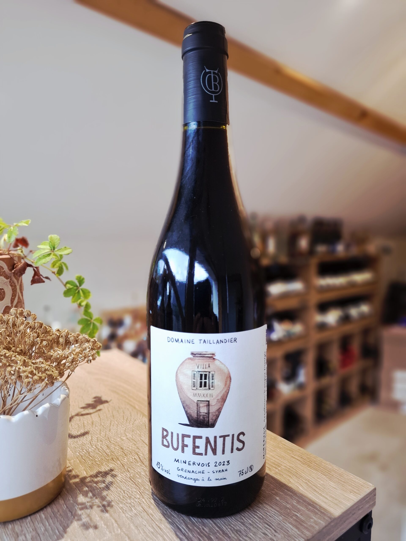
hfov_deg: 58.9
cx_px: 203
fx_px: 360
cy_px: 270
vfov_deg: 73.9
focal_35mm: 23
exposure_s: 1/120
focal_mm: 5.54
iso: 320
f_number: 1.8
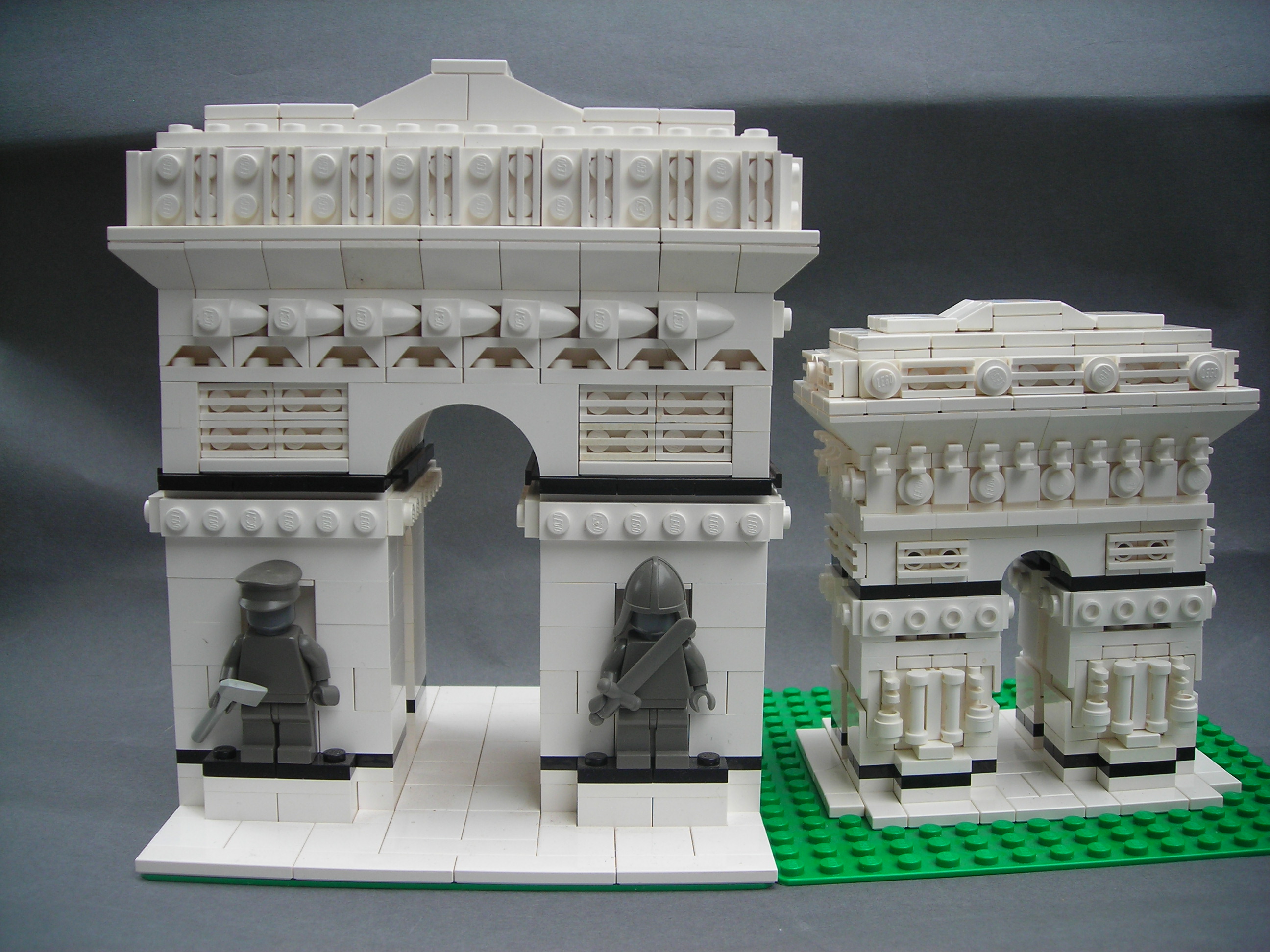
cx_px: 635
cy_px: 476
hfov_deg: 49.0
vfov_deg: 37.7
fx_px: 1394
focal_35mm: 38
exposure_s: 1/317
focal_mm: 6.3
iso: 50
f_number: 3.2
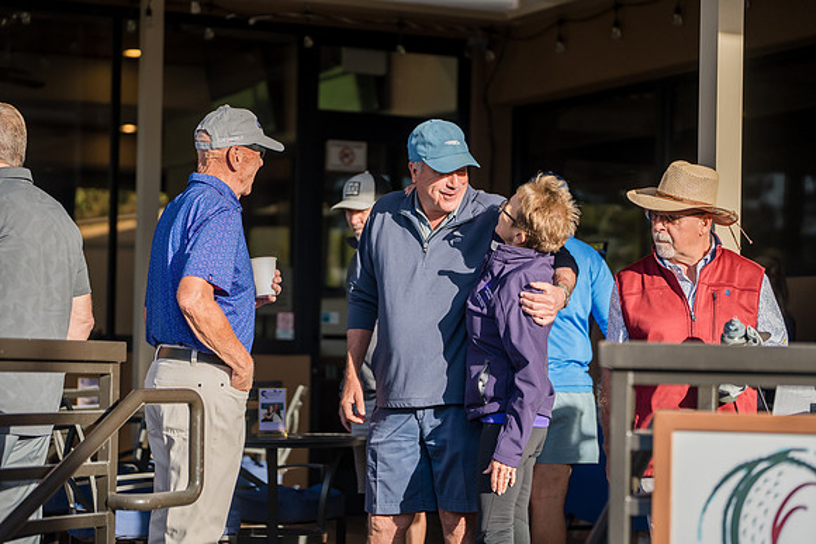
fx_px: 2086
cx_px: 408
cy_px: 272
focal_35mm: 92
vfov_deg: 14.9
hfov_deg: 22.1
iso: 500
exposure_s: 1/3200
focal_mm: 92
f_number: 2.8
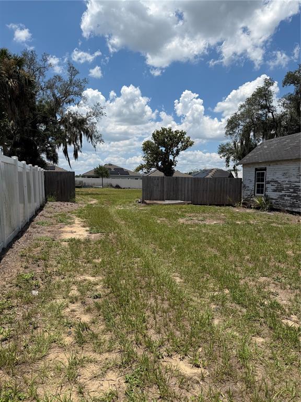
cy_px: 201
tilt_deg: -4.8
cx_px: 150
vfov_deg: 71.6
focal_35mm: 24
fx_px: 278
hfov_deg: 56.8
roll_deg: -0.7
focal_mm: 6.76
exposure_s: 1/6711
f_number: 1.78
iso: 80
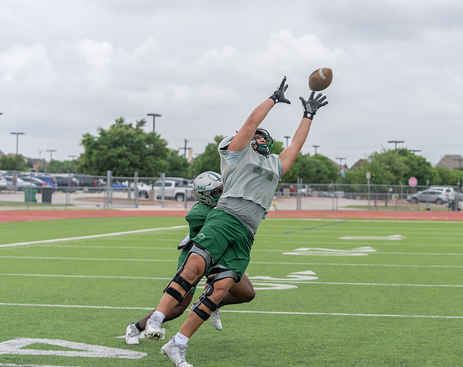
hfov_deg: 21.7
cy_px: 168
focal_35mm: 88
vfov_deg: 17.3
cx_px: 294
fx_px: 1203
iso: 250
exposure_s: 1/1250
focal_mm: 70
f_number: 3.5
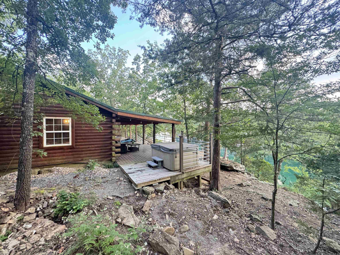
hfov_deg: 102.1
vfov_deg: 85.7
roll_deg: +0.8
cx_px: 170
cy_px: 128
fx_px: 138
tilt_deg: -1.0
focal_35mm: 14
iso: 250
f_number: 2.2
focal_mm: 2.22
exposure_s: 1/99
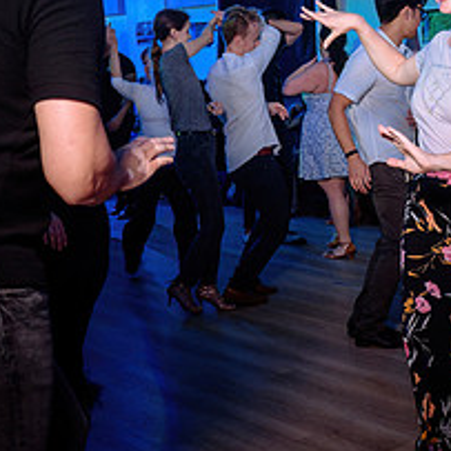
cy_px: 245
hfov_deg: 26.2
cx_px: 337
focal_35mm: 65
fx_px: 958
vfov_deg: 26.5
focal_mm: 24
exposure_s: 1/80
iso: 800
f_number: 2.8
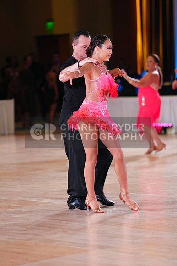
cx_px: 88
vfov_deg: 11.9
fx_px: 1275
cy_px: 133
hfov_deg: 7.9
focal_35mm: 173
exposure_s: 1/400
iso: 2000
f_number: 2.8
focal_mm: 173
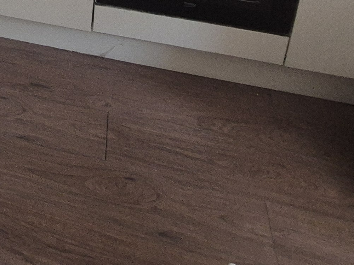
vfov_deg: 21.5
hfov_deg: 30.2
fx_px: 532
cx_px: -91
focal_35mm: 52
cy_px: -171
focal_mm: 2.2
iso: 500
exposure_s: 1/50
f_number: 2.2
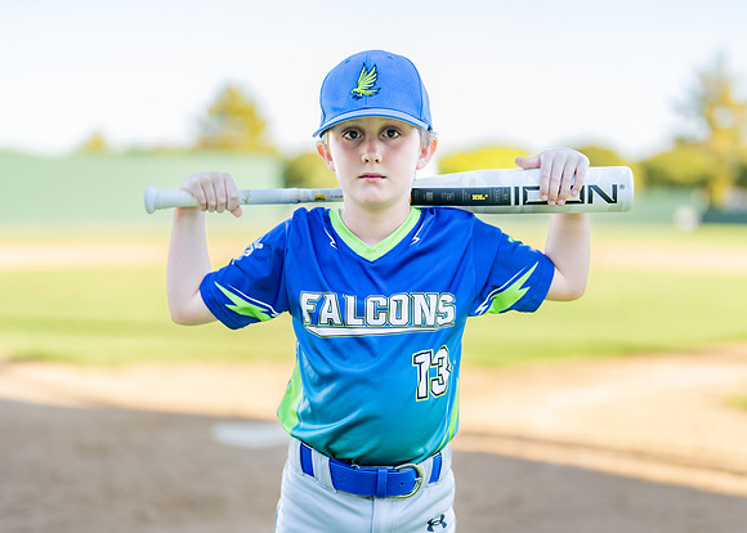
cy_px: 294
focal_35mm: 63
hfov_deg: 31.0
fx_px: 1344
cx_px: 395
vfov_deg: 22.4
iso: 100
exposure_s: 1/1250
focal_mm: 50
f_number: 1.2
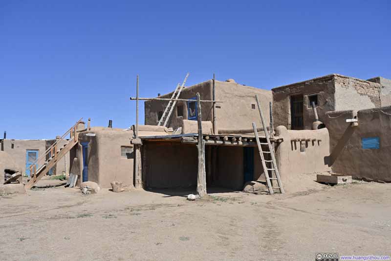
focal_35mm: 33
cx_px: 196
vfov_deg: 40.0
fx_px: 358
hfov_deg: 57.2
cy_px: 130
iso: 64
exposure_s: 1/640
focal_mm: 33
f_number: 5.6
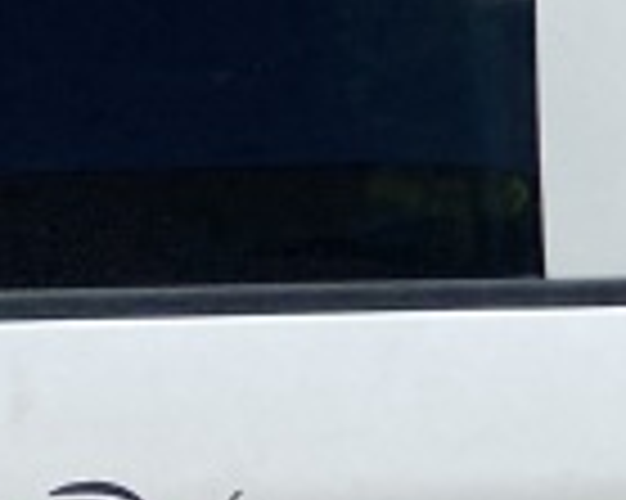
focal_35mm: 146
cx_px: 1504
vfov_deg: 10.3
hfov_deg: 11.1
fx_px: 2703
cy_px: 694
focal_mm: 4.25
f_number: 1.8
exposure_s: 1/4608
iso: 32
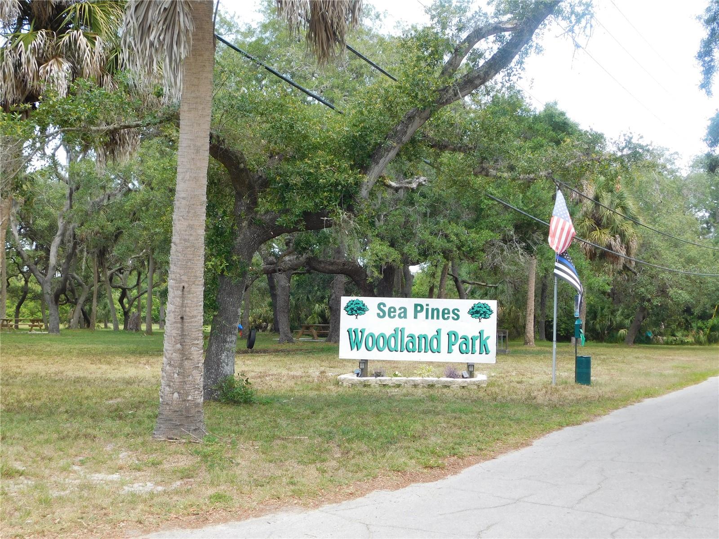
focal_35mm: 45
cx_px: 360
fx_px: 935
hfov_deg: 42.1
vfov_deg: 32.2
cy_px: 270
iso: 125
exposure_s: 1/200
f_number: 3.7
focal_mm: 8
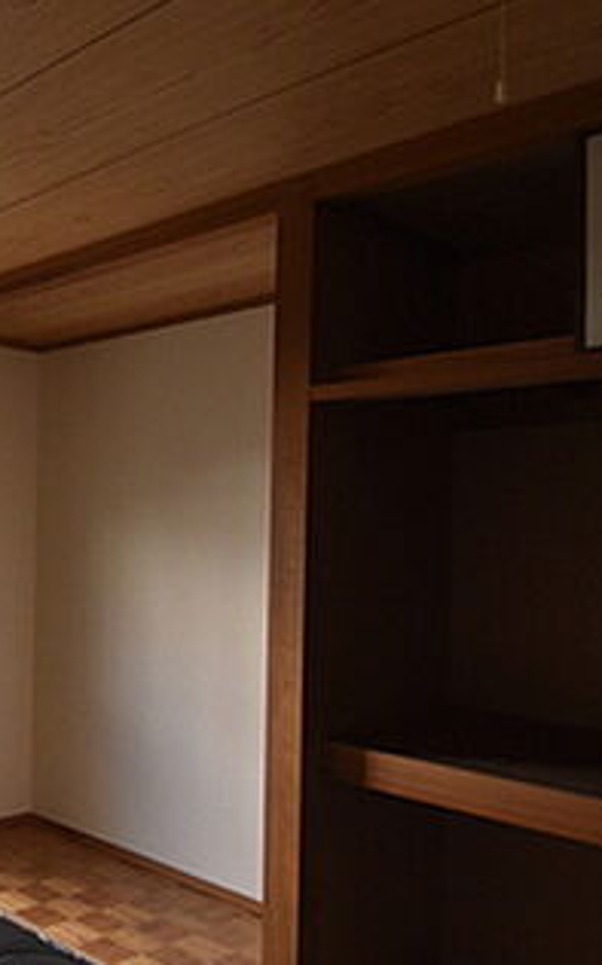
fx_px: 815
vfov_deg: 61.2
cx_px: -159
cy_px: 527
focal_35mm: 31
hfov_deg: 32.0
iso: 800
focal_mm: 10
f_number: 3.5
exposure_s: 1/250
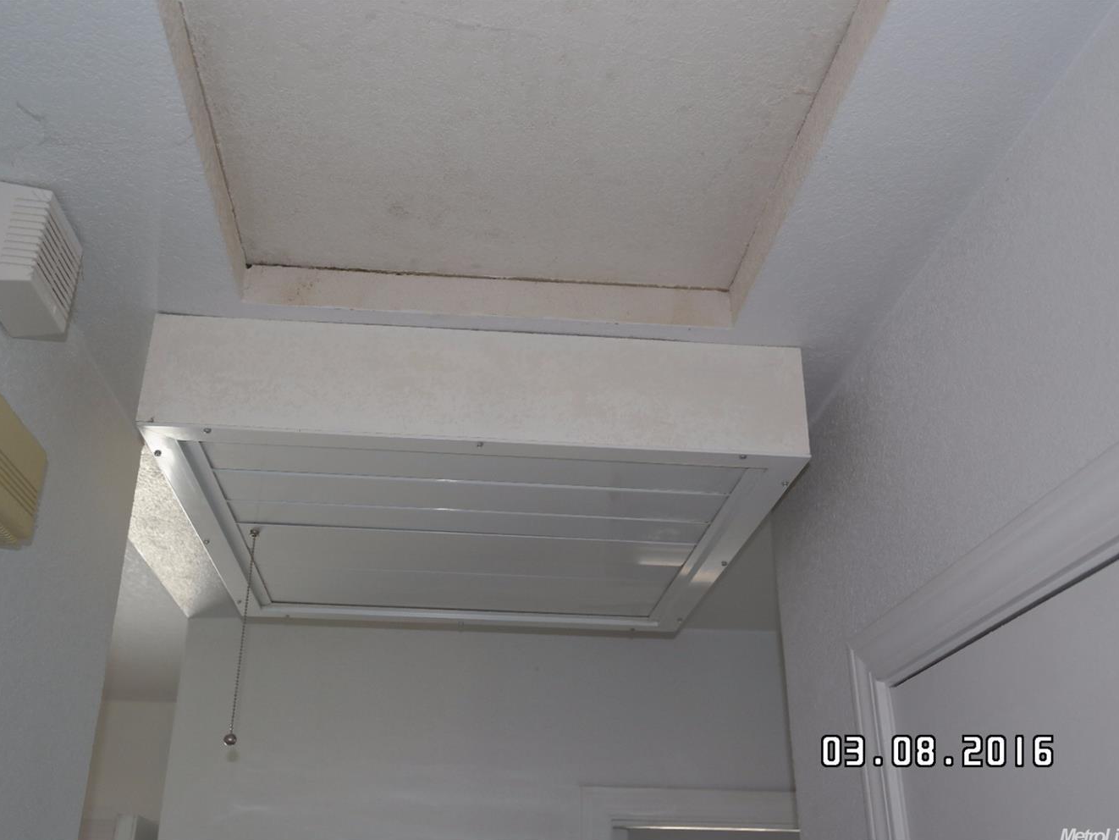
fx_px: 1164
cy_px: 422
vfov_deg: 39.7
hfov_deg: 51.3
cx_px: 510
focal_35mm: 36
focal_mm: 22
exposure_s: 1/40
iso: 400
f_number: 4
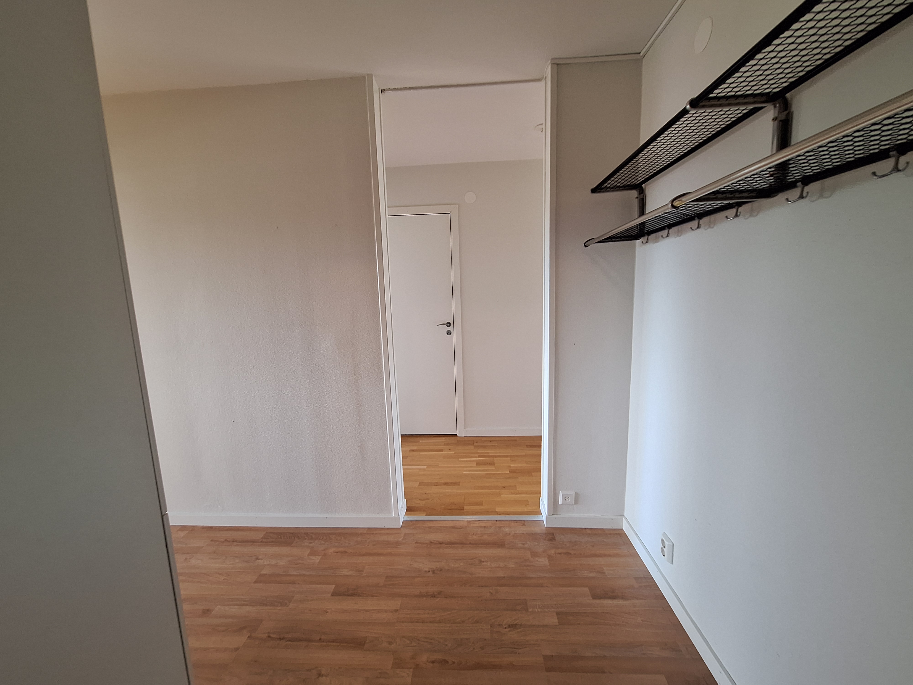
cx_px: 456
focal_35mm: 13
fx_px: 343
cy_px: 342
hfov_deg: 106.2
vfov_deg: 89.9
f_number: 2.2
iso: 125
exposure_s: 1/40
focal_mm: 1.74
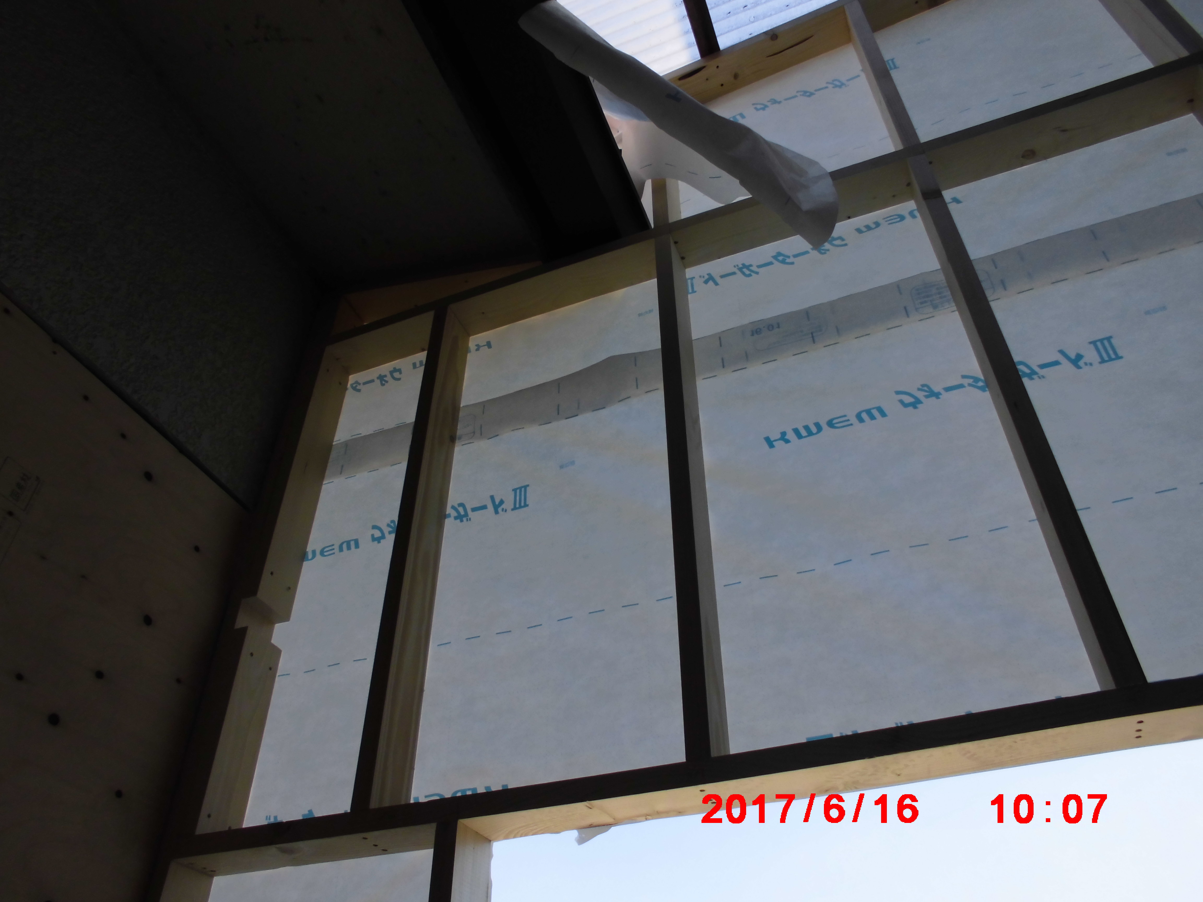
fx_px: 904
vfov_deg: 53.1
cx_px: 602
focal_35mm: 26
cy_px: 451
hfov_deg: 67.3
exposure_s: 1/400
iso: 100
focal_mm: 4.6
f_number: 3.5
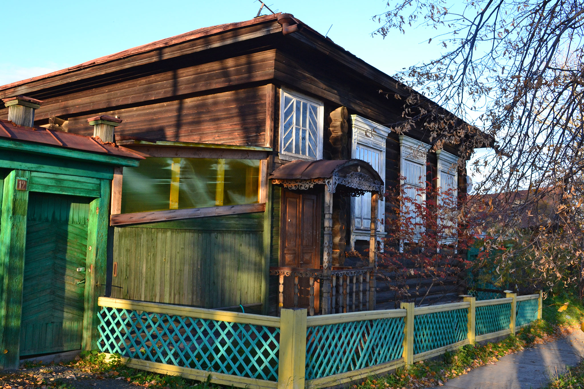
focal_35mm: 33
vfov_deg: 40.0
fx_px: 535
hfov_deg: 57.2
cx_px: 292
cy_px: 194
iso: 400
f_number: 9
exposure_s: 1/100
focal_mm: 22
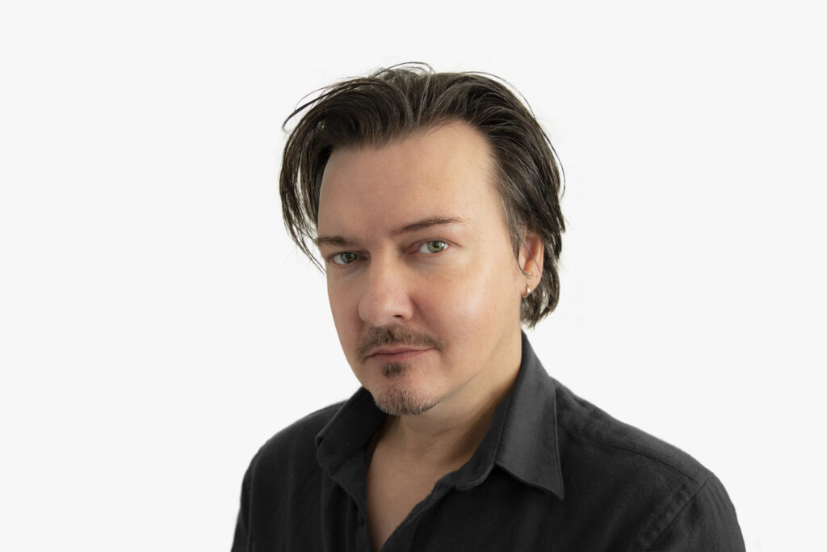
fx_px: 724
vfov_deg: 41.7
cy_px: 276
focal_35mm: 32
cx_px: 414
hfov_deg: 59.5
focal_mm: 21
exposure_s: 1/50
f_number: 3.8
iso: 400
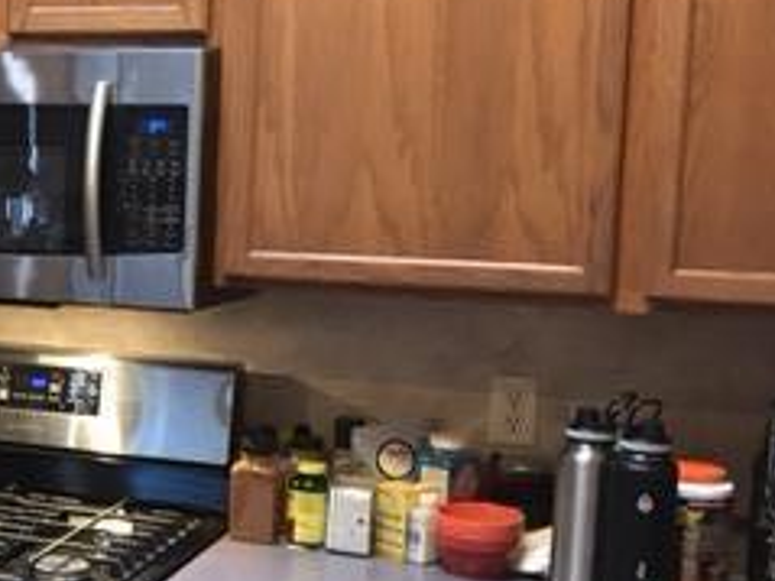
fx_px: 1678
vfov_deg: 19.6
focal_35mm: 75
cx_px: -91
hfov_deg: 24.2
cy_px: 315
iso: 100
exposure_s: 1/9
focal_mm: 3.99
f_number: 1.8
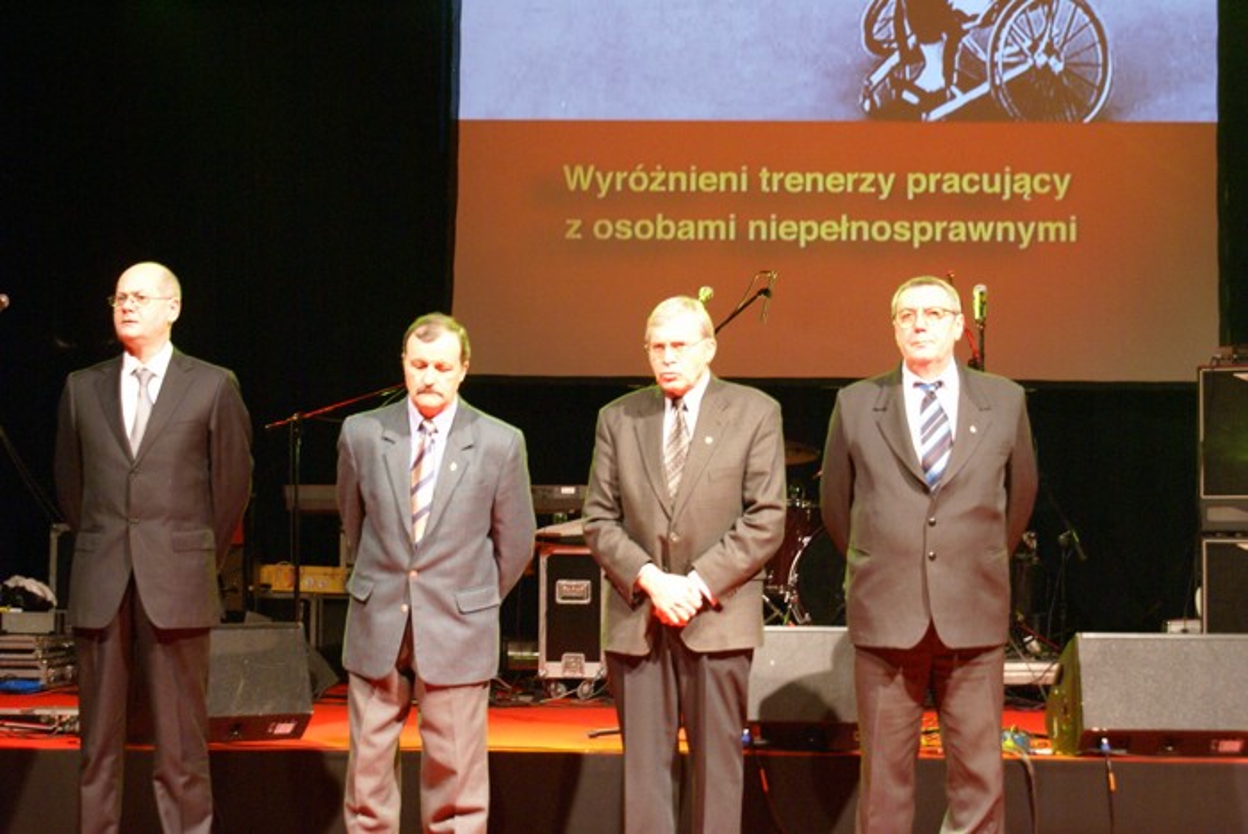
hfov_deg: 27.0
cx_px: 624
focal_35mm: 75
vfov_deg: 18.2
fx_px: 2602
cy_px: 417
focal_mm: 50
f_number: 5.6
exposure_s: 1/15
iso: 800
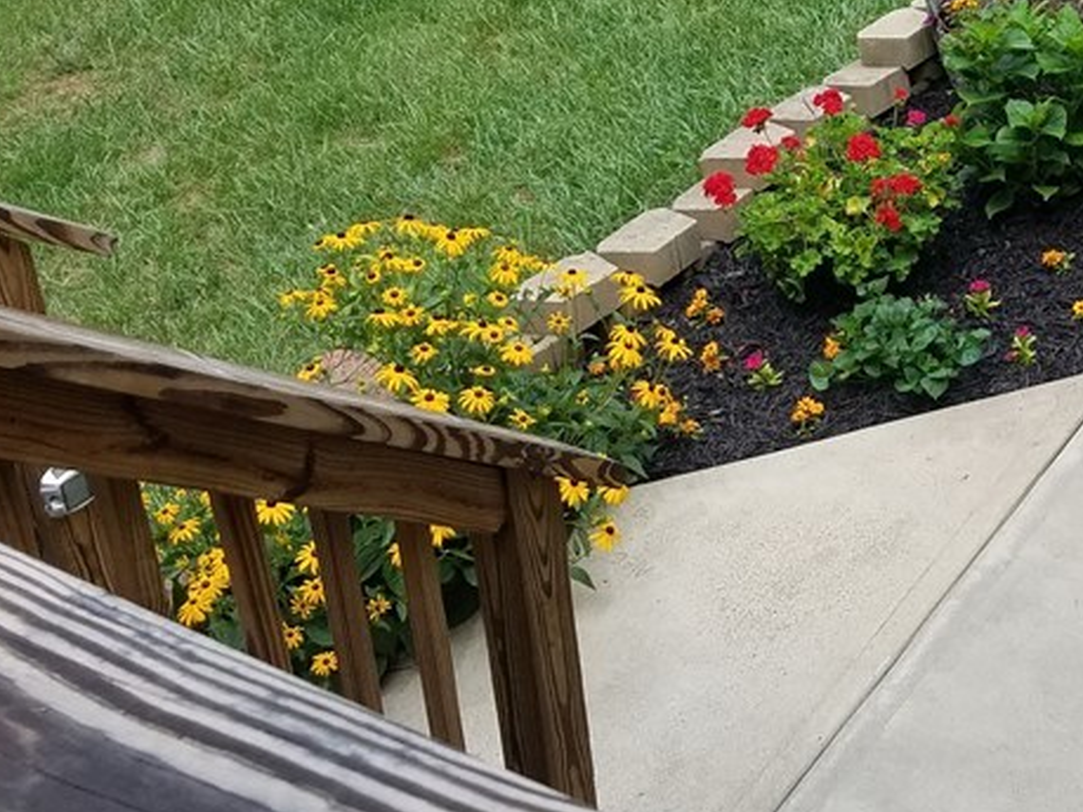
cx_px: 1140
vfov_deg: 24.9
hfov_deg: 30.3
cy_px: 184
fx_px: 1814
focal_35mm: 58
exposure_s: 1/1136
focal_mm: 4.2
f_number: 1.7
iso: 50
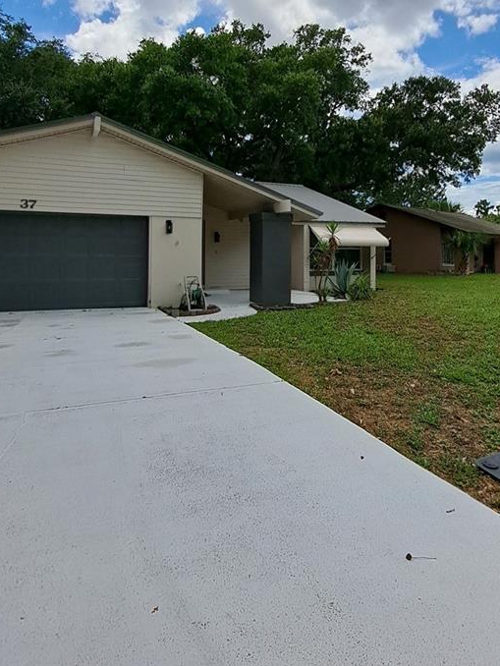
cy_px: 228
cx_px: 274
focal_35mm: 23
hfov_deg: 58.8
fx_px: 443
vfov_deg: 71.9
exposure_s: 1/3049
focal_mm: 1.74
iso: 50
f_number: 2.2
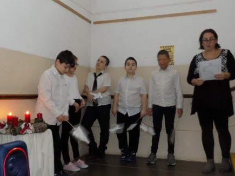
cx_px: 118
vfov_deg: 40.7
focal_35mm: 35
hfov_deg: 52.6
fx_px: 238
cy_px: 90
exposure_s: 1/8
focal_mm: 6.1
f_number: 3.4
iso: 400
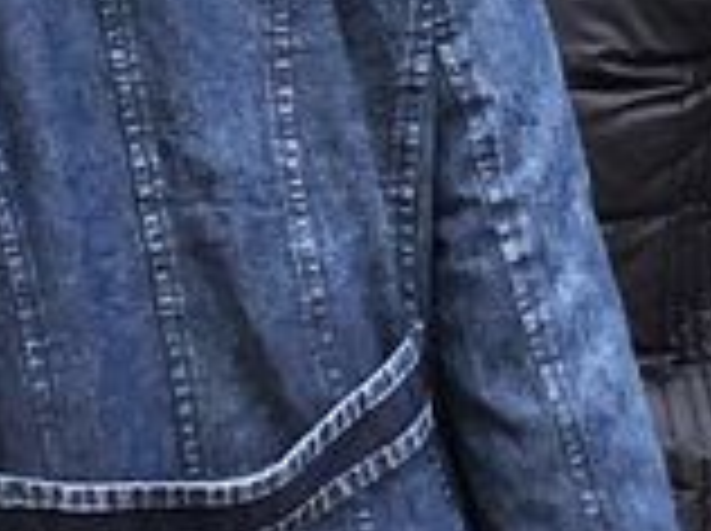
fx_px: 4840
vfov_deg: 6.2
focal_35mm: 236
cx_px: 346
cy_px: -315
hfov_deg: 8.4
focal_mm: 3.3
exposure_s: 1/287
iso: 25
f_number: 2.4
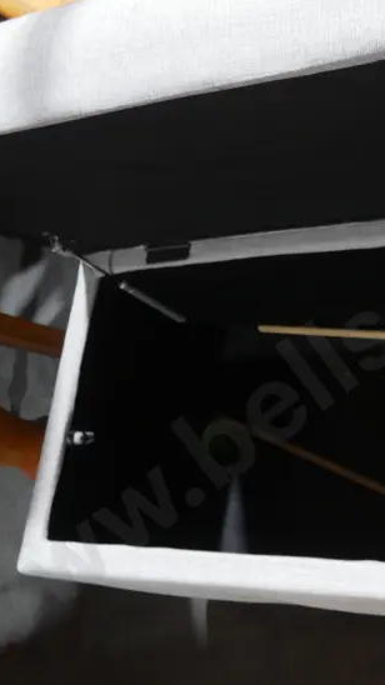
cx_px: 475
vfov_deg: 36.4
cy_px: 261
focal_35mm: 57
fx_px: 1035
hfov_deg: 19.7
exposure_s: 1/60
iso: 1000
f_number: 3.5
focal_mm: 14
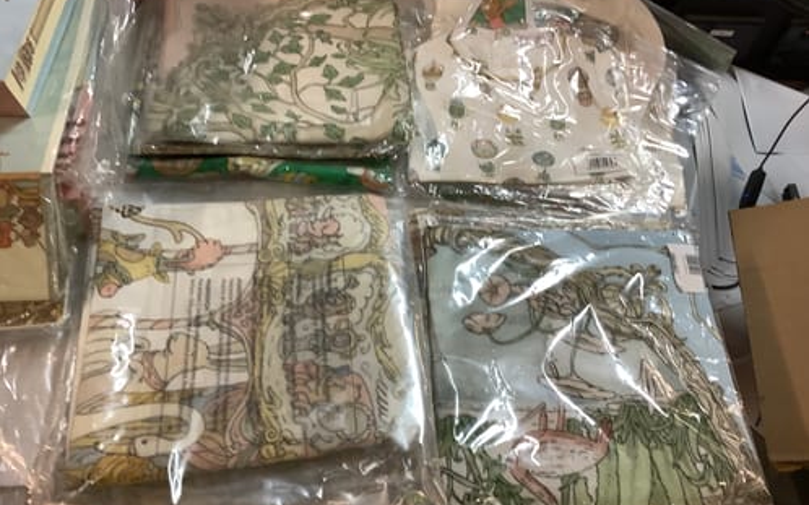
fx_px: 727
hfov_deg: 58.2
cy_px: 228
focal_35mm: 33
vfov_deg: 38.3
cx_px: 404
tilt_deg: -52.6
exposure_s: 1/50
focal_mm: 3.3
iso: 160
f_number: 2.4
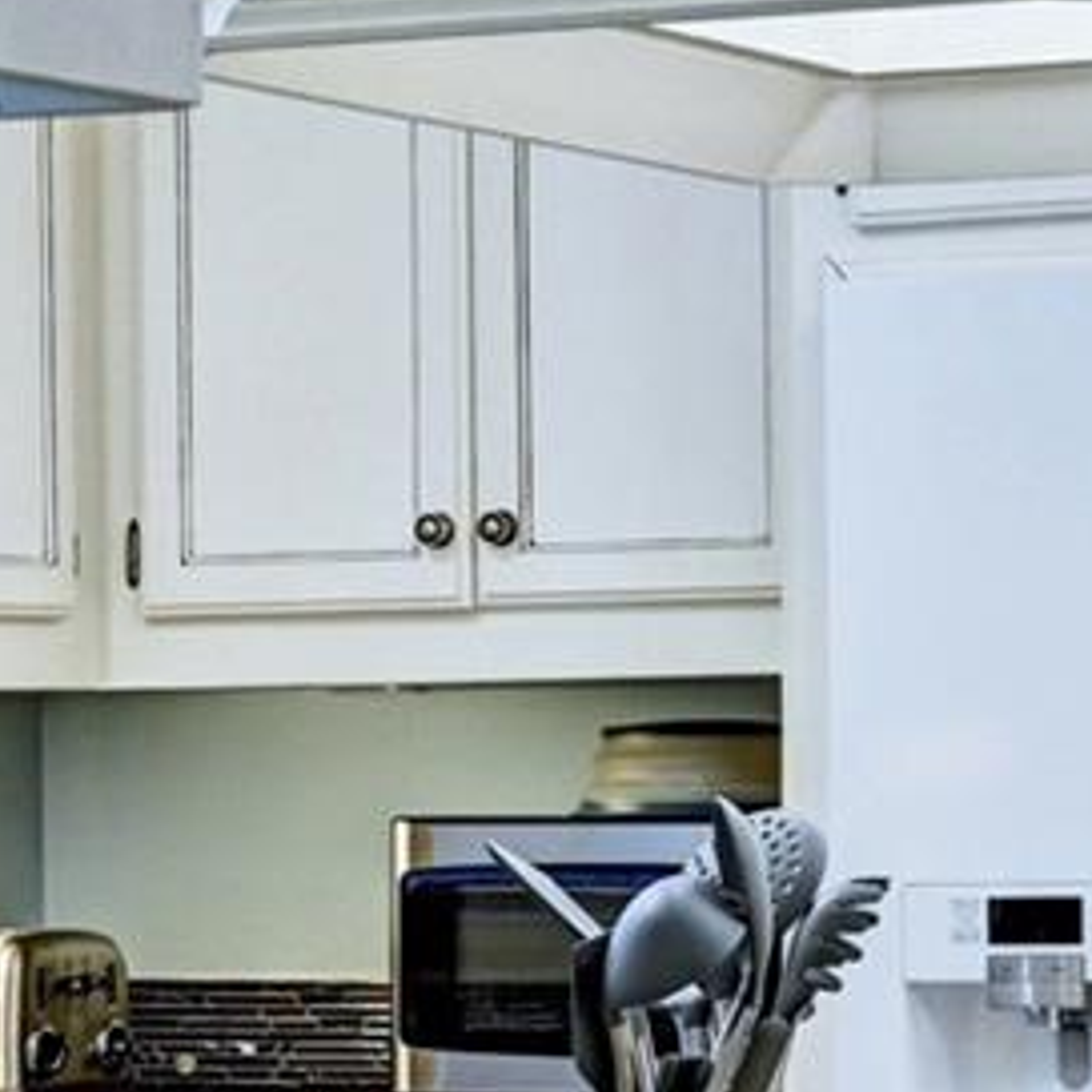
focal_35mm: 192
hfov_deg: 8.9
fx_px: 6853
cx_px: -466
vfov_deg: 9.1
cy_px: 875
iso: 400
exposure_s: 1/15
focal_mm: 30
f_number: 8
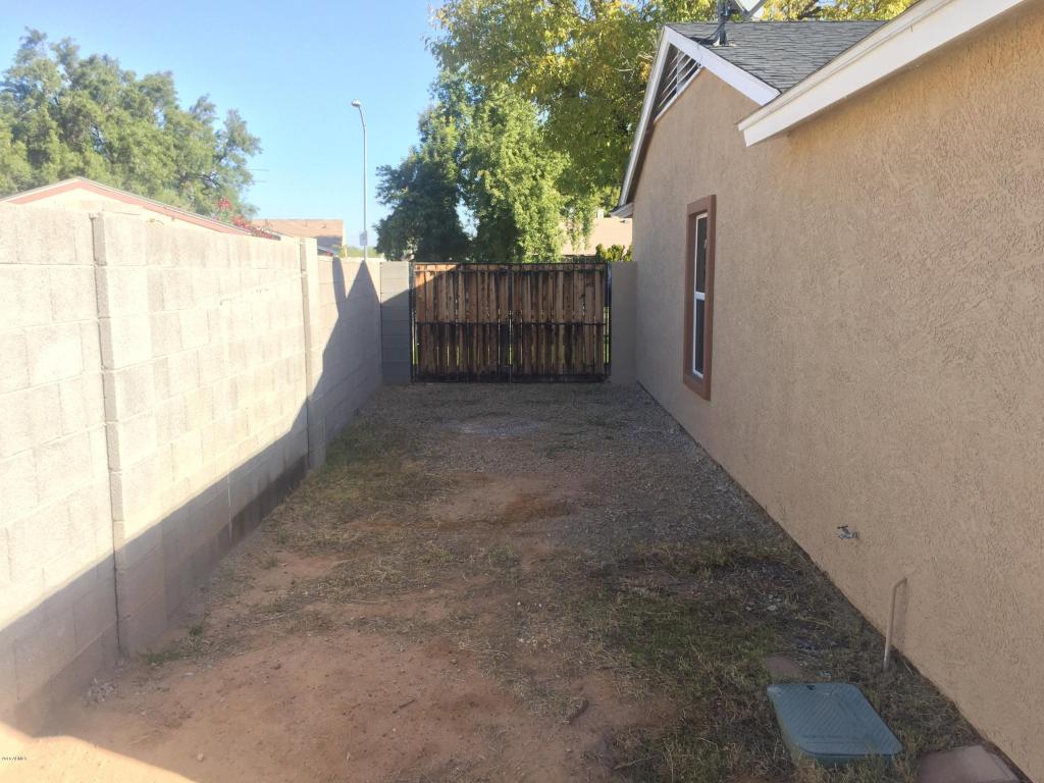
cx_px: 522
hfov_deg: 61.7
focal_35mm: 29
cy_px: 392
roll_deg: +0.6
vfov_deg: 48.2
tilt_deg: -5.9
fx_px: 875
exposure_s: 1/527
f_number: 2.2
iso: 32
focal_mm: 4.15
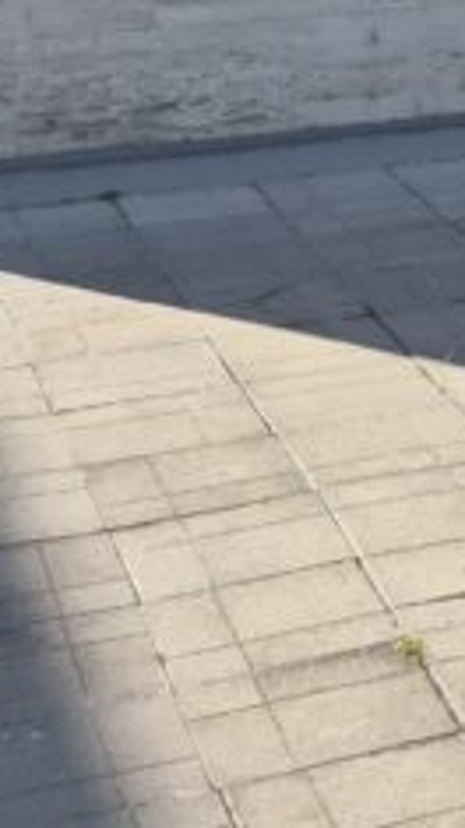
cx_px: 1244
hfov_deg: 9.4
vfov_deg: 18.2
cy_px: -264
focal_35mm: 109
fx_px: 2392
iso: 80
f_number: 1.8
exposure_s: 1/2824
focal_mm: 5.4
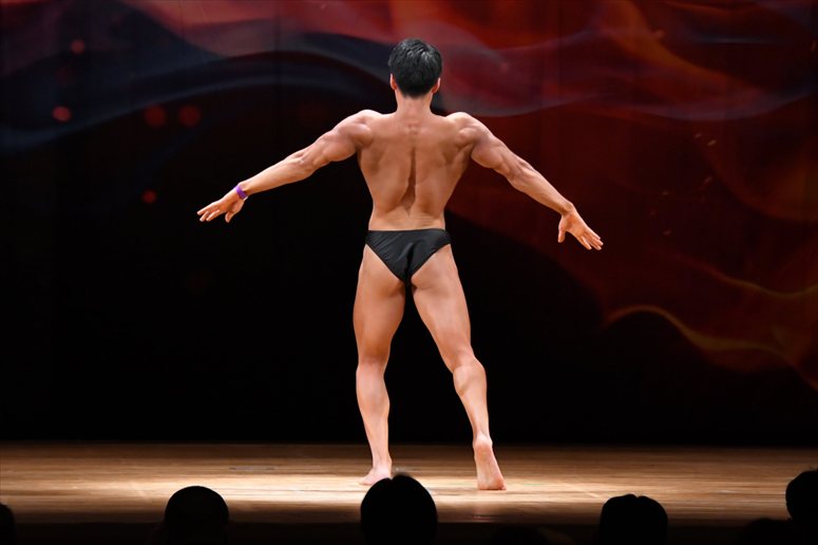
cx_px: 409
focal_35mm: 240
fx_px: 5451
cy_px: 272
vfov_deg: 5.7
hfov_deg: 8.6
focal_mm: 160
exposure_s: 1/400
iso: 4000
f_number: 5.6
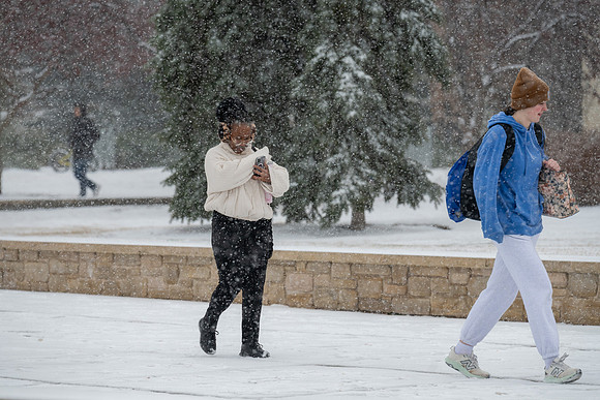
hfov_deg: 10.3
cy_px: 200
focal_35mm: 200
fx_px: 3334
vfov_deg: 6.9
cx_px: 300
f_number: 5.6
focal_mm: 200
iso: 500
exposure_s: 1/800
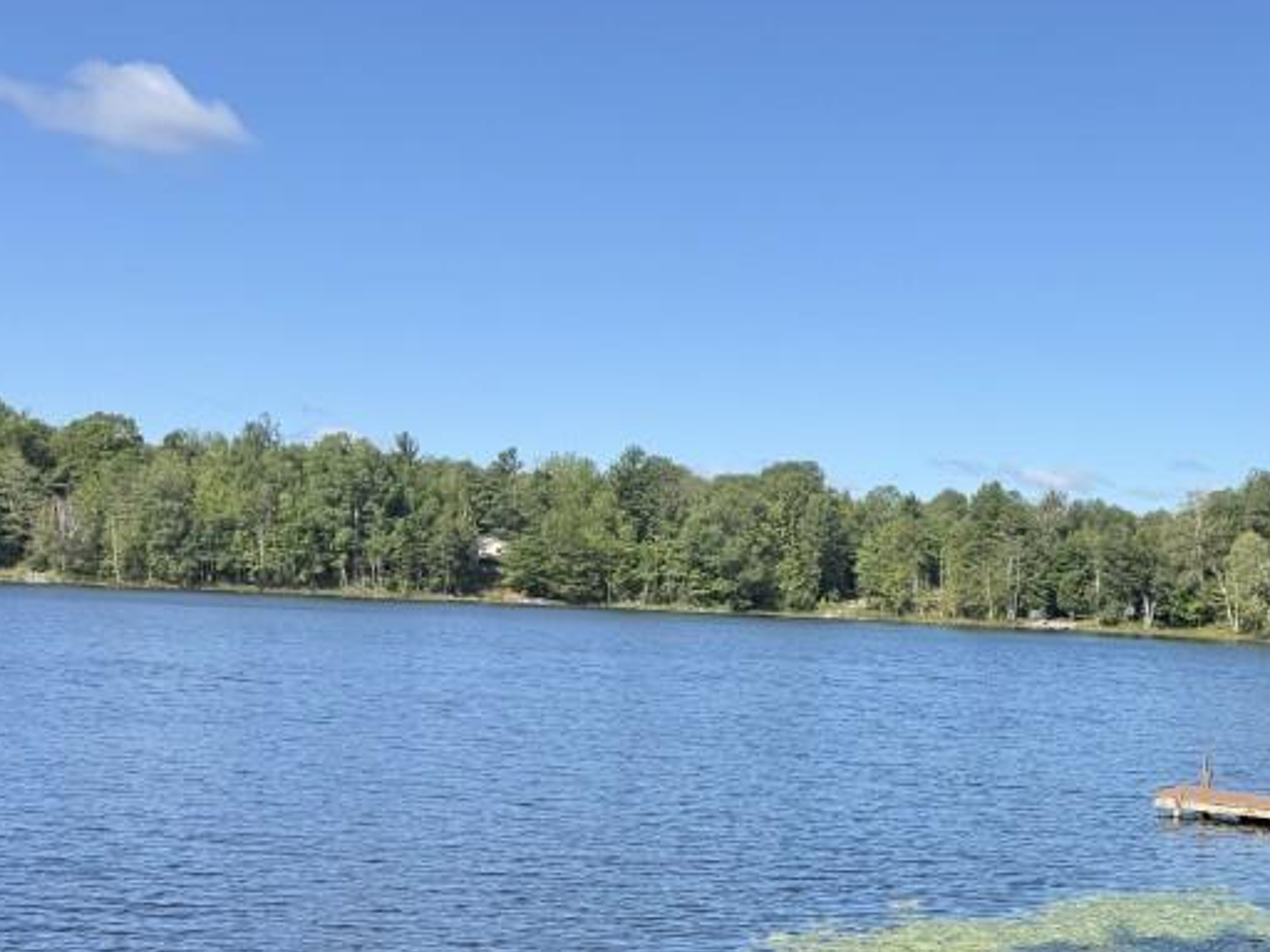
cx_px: 1017
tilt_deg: -2.4
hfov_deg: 38.2
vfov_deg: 29.9
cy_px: 689
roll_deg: -3.2
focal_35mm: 48
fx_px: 1761
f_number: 1.78
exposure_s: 1/3759
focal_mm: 6.76
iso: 80
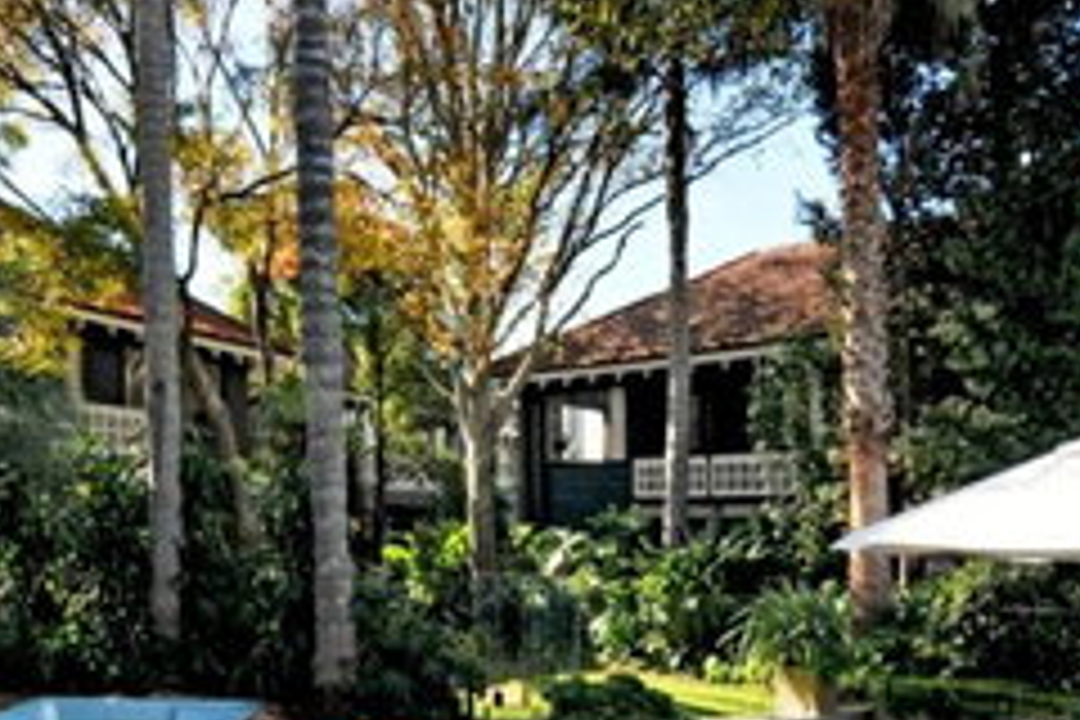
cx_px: 639
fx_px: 1080
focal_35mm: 36
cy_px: 601
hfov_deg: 52.8
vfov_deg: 35.4
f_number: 9
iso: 200
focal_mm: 12
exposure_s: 1/250
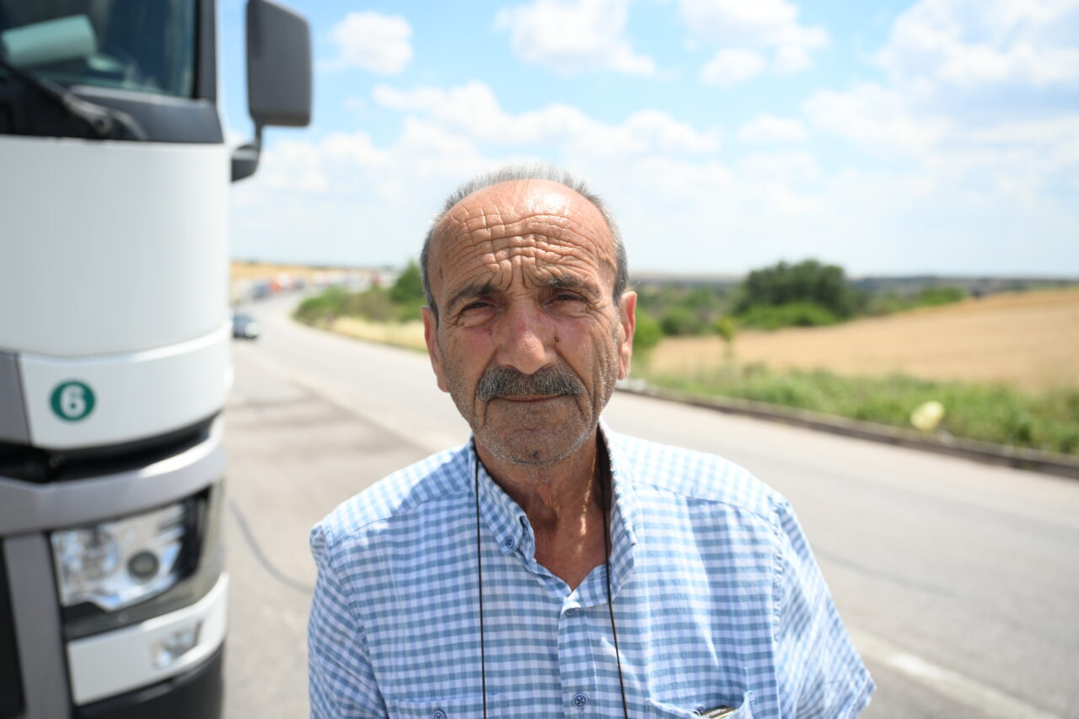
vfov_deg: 38.4
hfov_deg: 55.1
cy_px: 360
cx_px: 540
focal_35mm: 34
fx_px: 1034
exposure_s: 1/1250
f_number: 4
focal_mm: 34.5
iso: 180
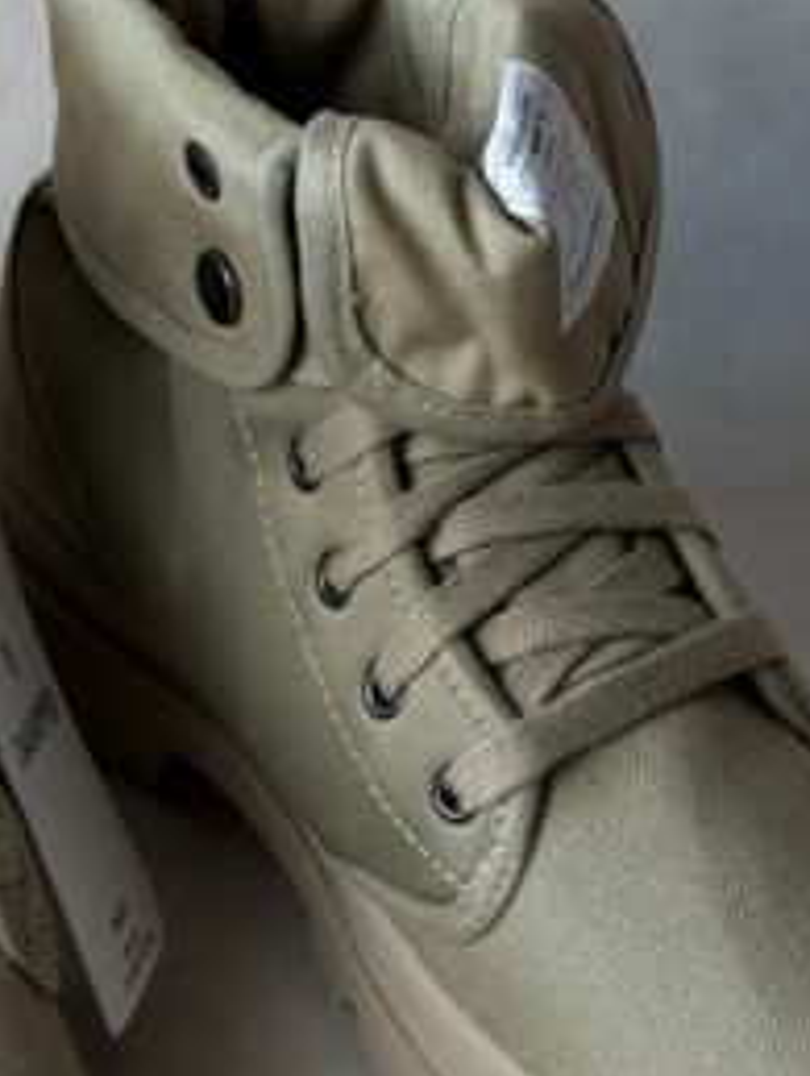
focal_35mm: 148
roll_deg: +1.1
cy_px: 719
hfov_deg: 10.0
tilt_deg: -38.5
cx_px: 174
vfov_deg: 13.3
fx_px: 4606
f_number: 1.78
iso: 50
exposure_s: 1/100
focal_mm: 6.76
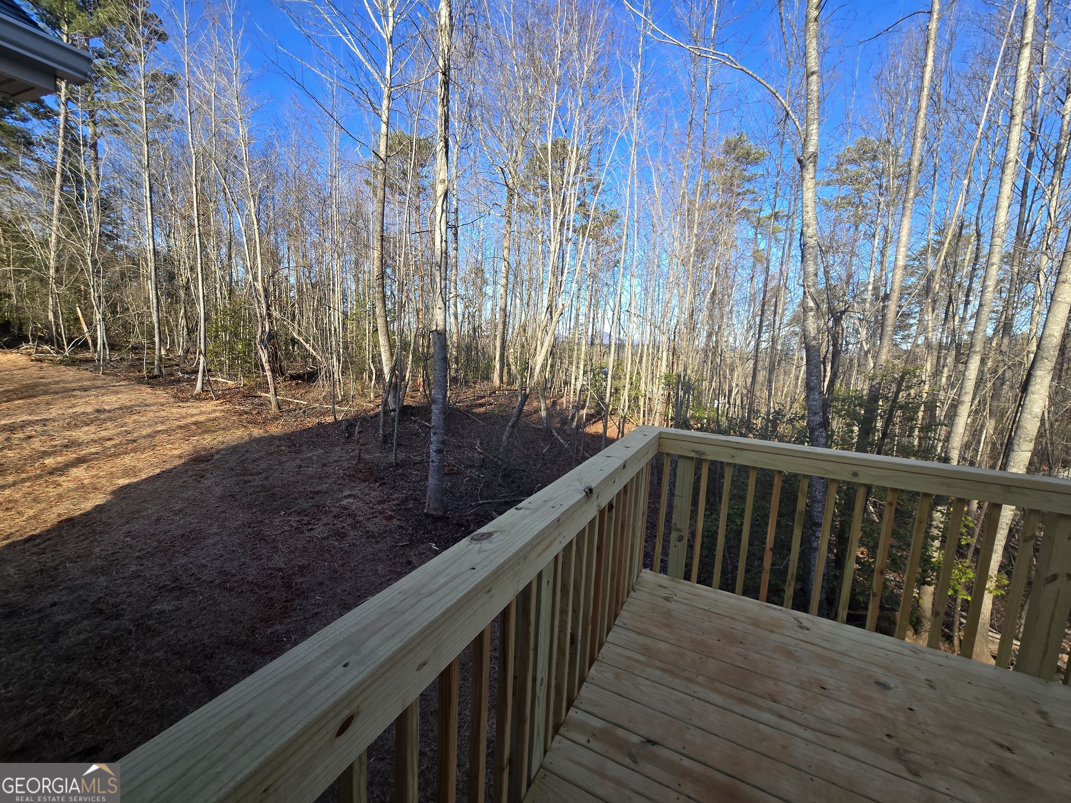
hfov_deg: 106.2
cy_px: 402
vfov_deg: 89.9
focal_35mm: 13
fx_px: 402
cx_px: 536
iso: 50
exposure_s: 1/470
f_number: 2.2
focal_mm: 2.2
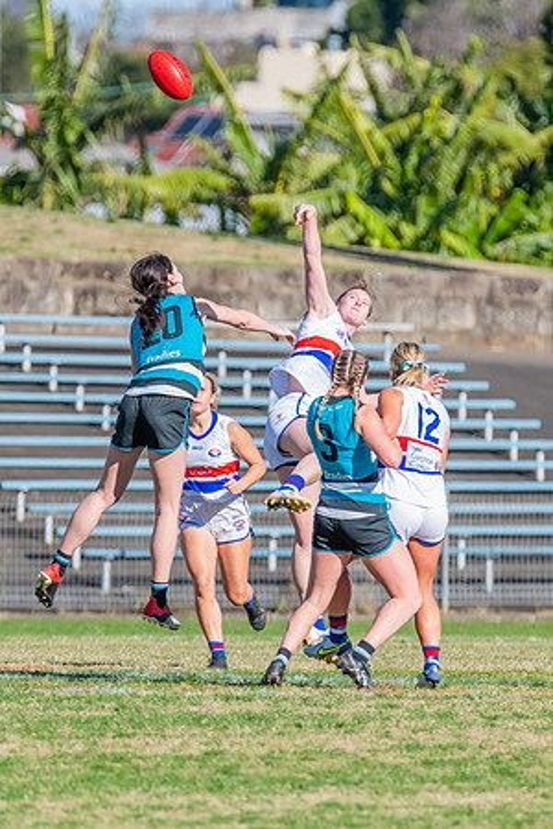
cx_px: 356
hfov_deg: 1.7
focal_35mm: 821
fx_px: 18915
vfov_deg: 2.5
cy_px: 405
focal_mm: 500
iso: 800
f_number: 9
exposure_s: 1/1600
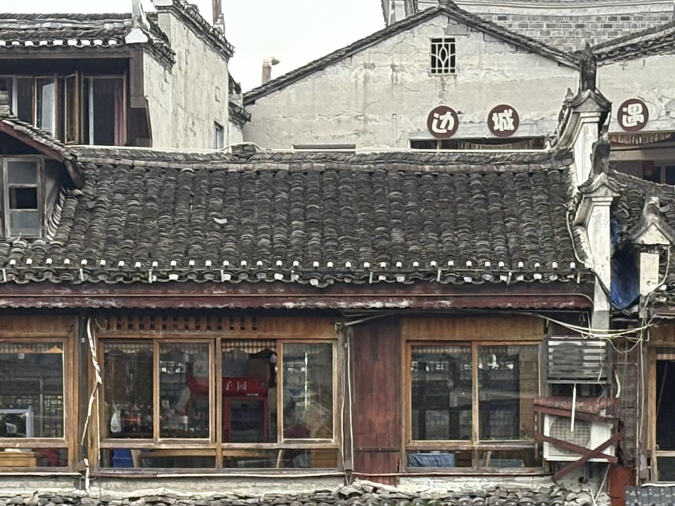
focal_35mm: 164
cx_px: 504
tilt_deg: +0.7
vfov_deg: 9.0
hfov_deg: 12.0
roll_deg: +0.5
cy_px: 585
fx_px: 3198
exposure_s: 1/86
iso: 100
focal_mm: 5.96
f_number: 1.6
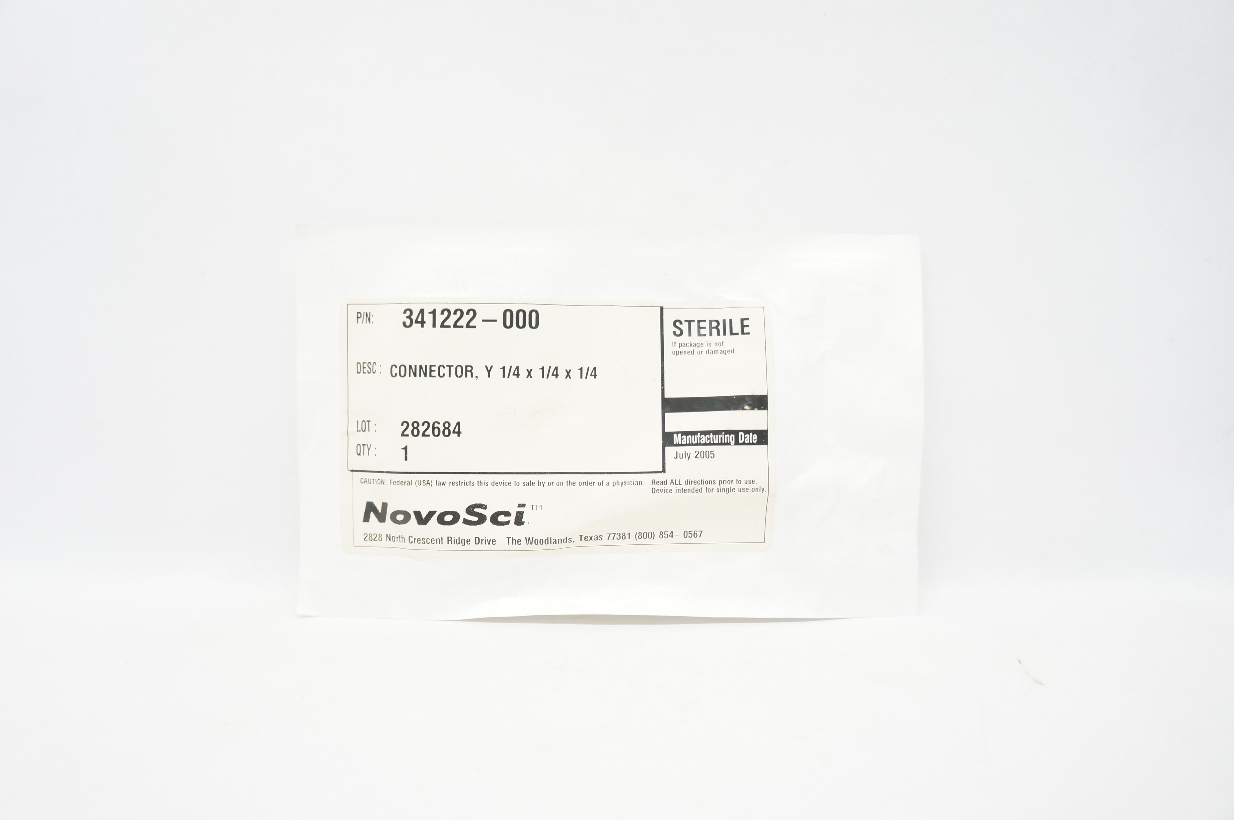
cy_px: 410
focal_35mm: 27
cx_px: 617
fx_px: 925
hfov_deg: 67.4
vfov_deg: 47.8
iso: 400
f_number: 4
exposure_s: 1/80
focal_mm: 18
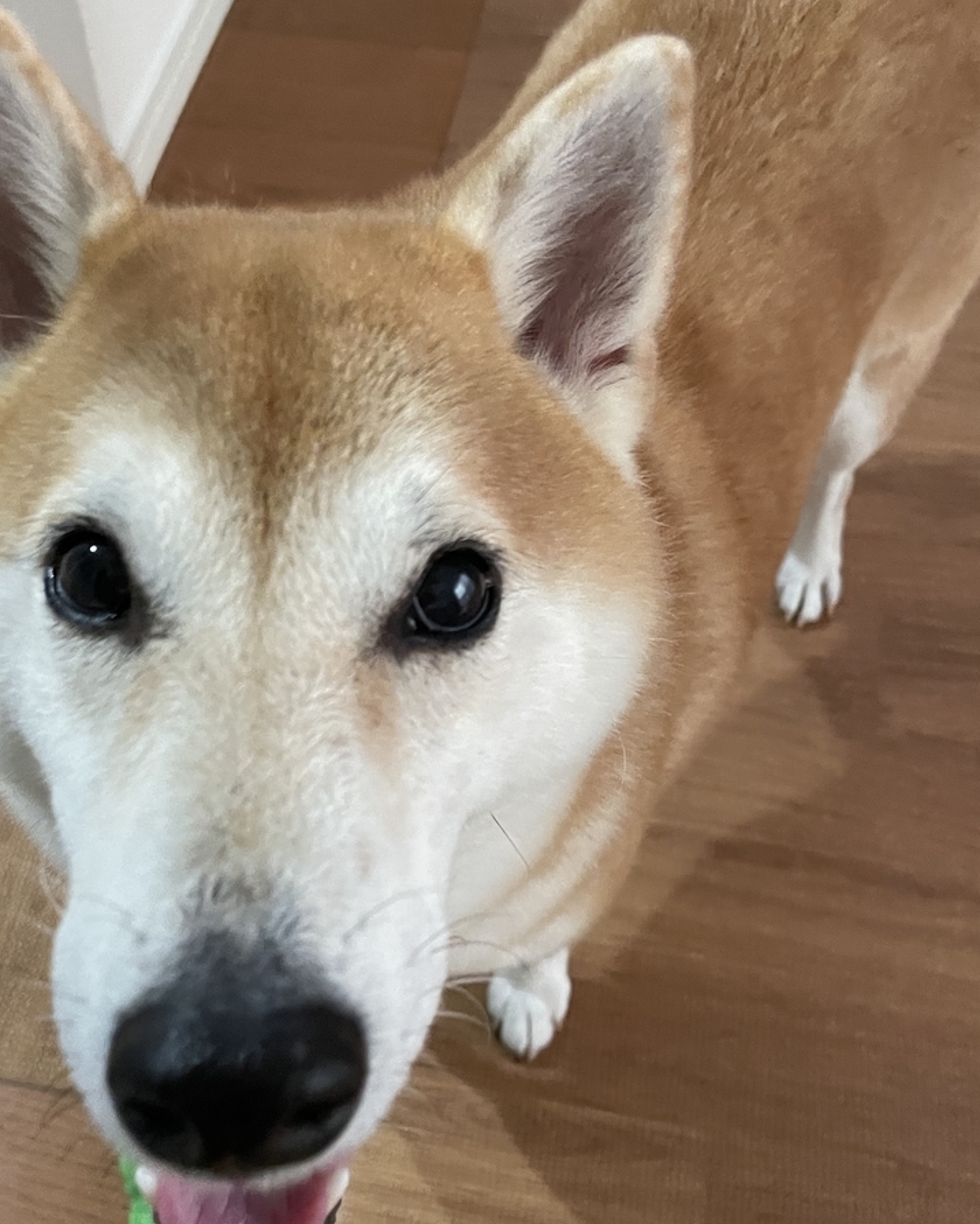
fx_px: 1232
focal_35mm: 34
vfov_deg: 52.7
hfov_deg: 43.3
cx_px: 424
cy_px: 676
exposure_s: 1/51
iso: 500
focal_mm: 4.2
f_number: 1.6
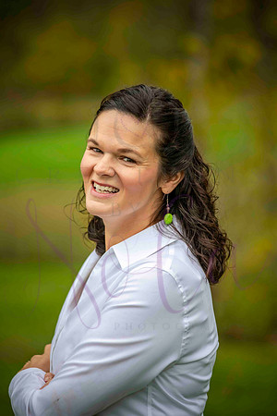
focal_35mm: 135
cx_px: 138
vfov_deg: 15.2
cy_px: 208
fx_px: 1558
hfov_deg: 10.2
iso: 1000
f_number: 4
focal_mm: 135
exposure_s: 1/1600
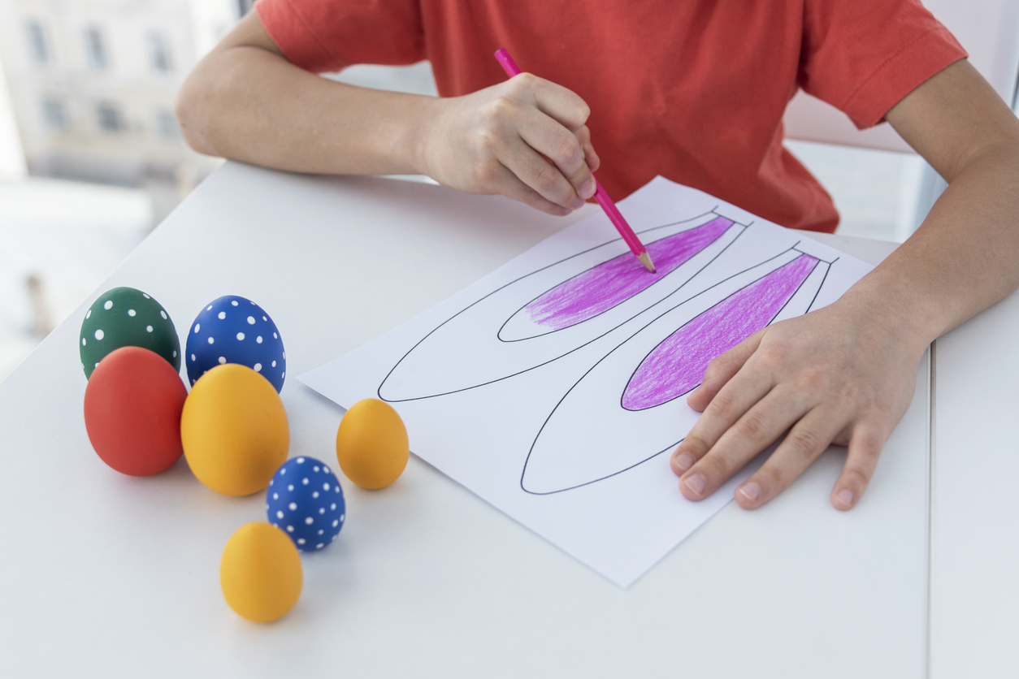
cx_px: 510
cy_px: 340
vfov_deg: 34.2
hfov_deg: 49.6
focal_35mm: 39
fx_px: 1104
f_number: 2.8
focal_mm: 26
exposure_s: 1/250
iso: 100
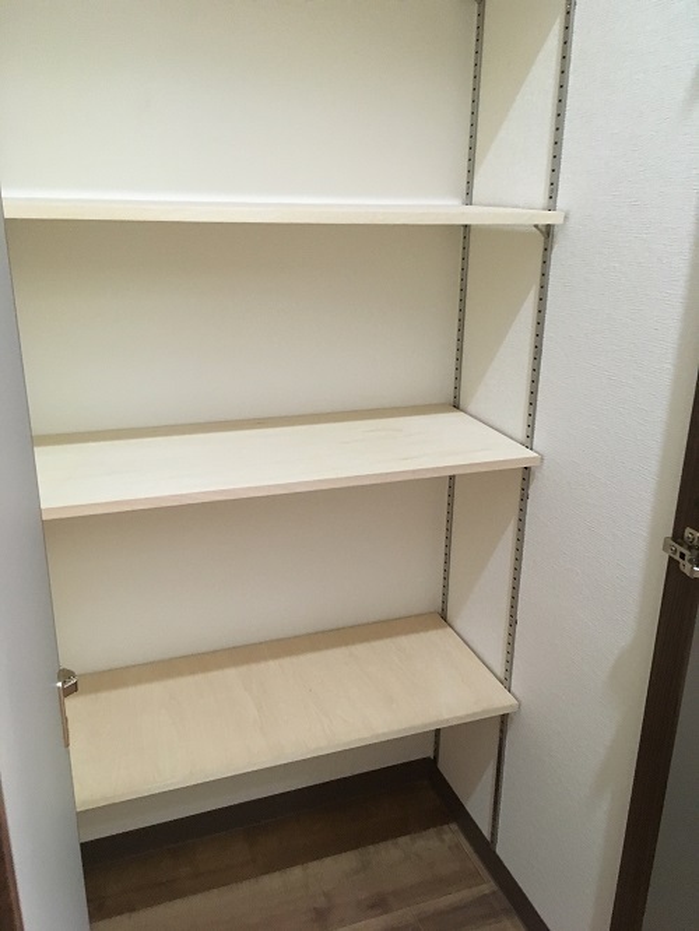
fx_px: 780
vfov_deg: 61.6
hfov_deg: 48.3
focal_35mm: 29
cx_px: 350
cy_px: 466
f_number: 2.2
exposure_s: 1/33
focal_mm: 4.15
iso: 250
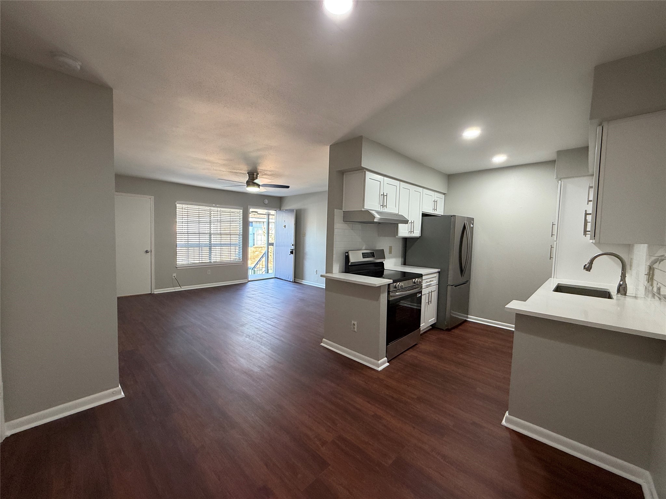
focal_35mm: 14
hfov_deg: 102.1
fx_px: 269
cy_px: 250
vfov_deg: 85.7
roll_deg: -1.5
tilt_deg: -3.3
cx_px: 333
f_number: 2.2
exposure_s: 1/60
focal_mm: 2.22
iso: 250
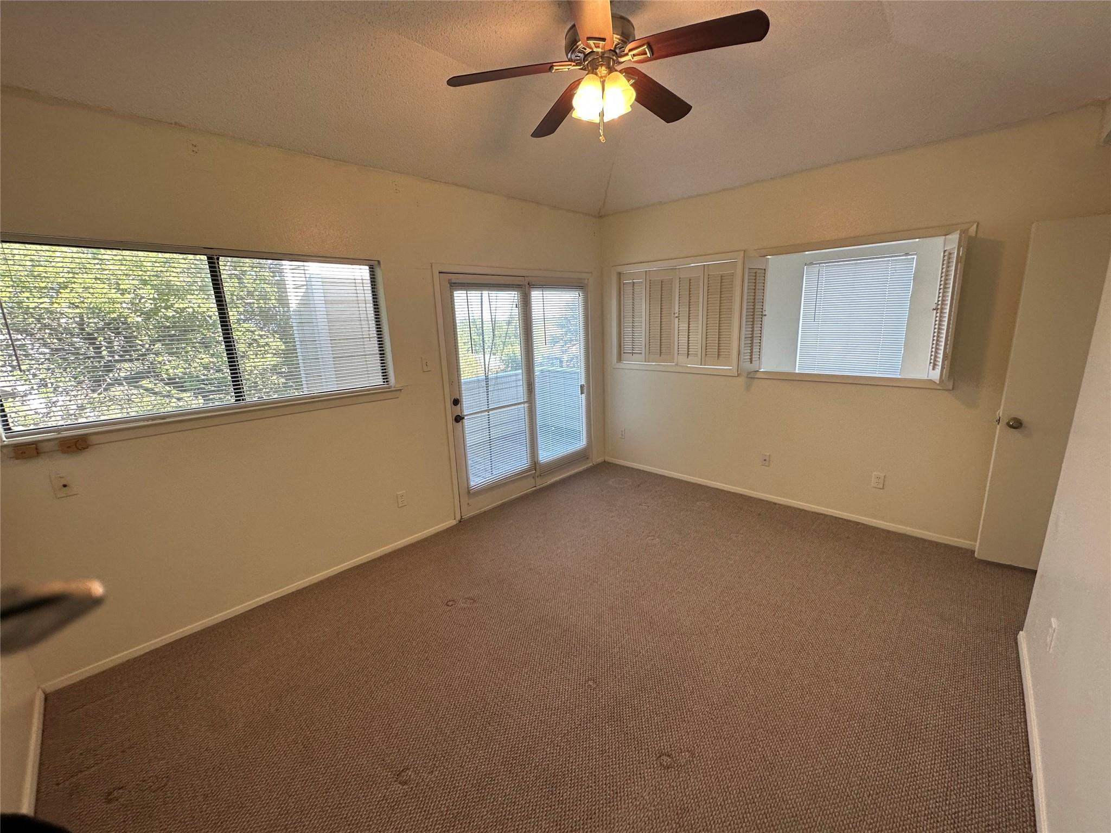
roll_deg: +2.6
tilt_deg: -12.5
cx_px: 556
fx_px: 449
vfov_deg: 85.7
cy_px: 416
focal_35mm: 14
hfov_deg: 102.1
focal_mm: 2.22
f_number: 2.2
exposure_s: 1/120
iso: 100
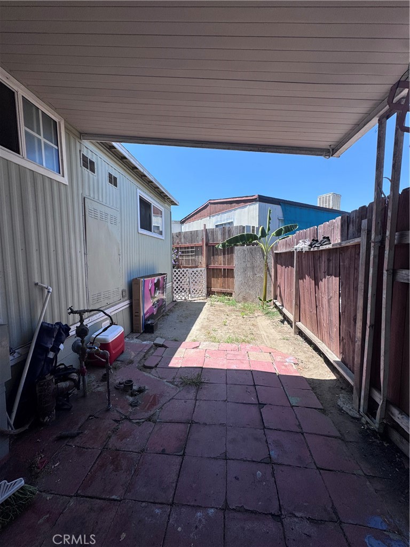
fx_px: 221
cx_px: 205
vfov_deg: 102.1
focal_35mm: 14
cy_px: 274
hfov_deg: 85.7
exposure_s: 1/1078
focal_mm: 2.22
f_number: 2.2
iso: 40
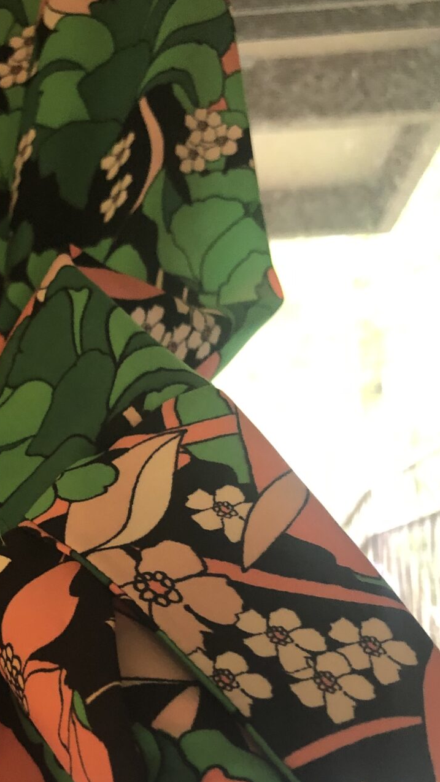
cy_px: 559
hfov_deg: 23.9
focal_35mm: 49
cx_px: 60
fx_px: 1017
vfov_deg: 41.2
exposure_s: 1/12
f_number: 1.8
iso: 100
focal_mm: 3.99
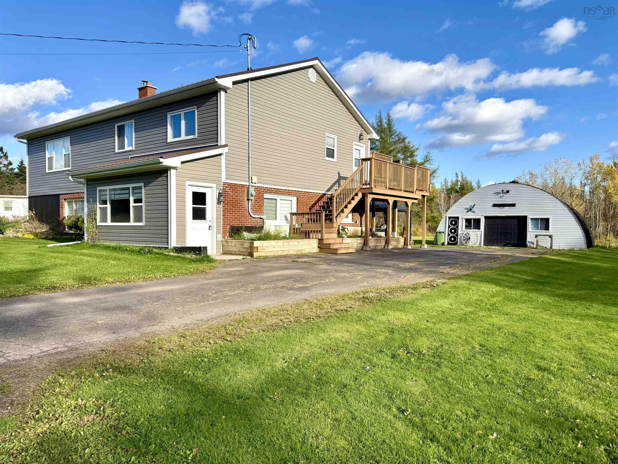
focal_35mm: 24
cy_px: 232
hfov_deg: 71.6
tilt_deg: -1.2
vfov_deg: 56.8
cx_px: 309
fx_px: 428
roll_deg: +0.0
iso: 80
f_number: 1.78
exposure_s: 1/4167
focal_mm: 6.76
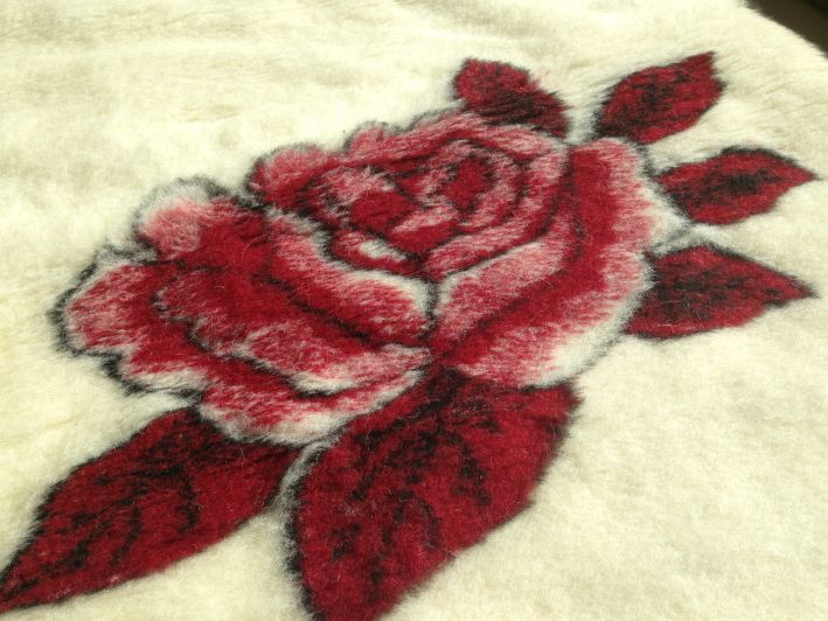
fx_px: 789
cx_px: 414
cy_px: 310
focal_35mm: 33
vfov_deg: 43.0
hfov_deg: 55.3
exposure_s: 1/1232
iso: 50
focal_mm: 4.13
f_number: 2.4
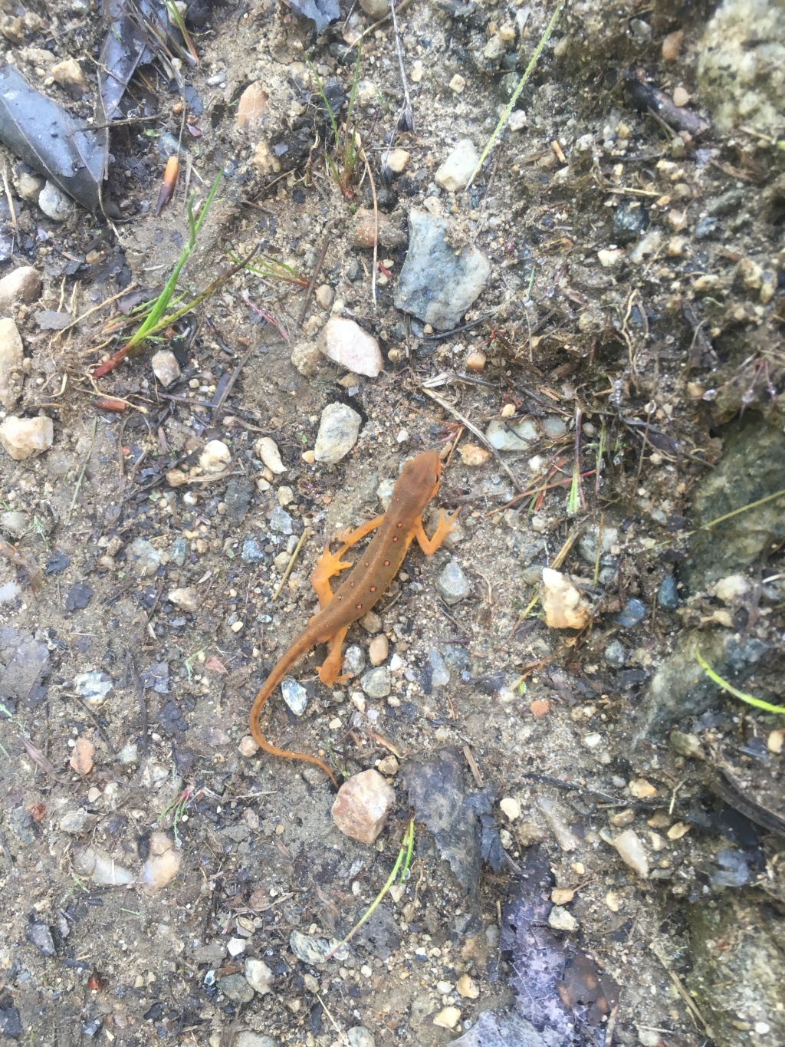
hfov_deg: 48.2
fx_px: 877
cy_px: 524
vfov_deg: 61.7
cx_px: 392
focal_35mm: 29
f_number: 2.2
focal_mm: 4.15
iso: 25
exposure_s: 1/40
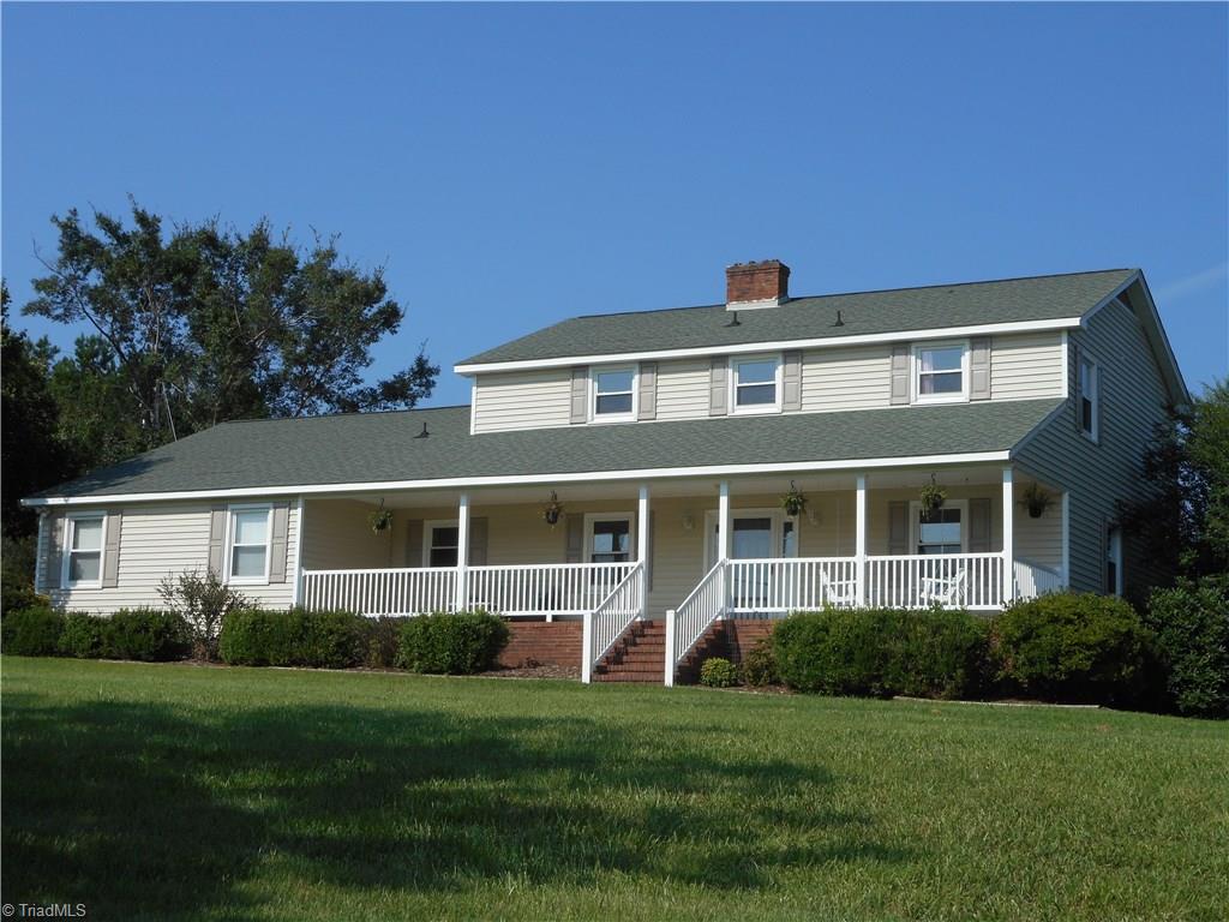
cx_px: 614
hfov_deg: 32.7
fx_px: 2095
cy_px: 461
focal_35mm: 59
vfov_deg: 24.8
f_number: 5.1
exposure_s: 1/640
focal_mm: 10.5
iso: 80
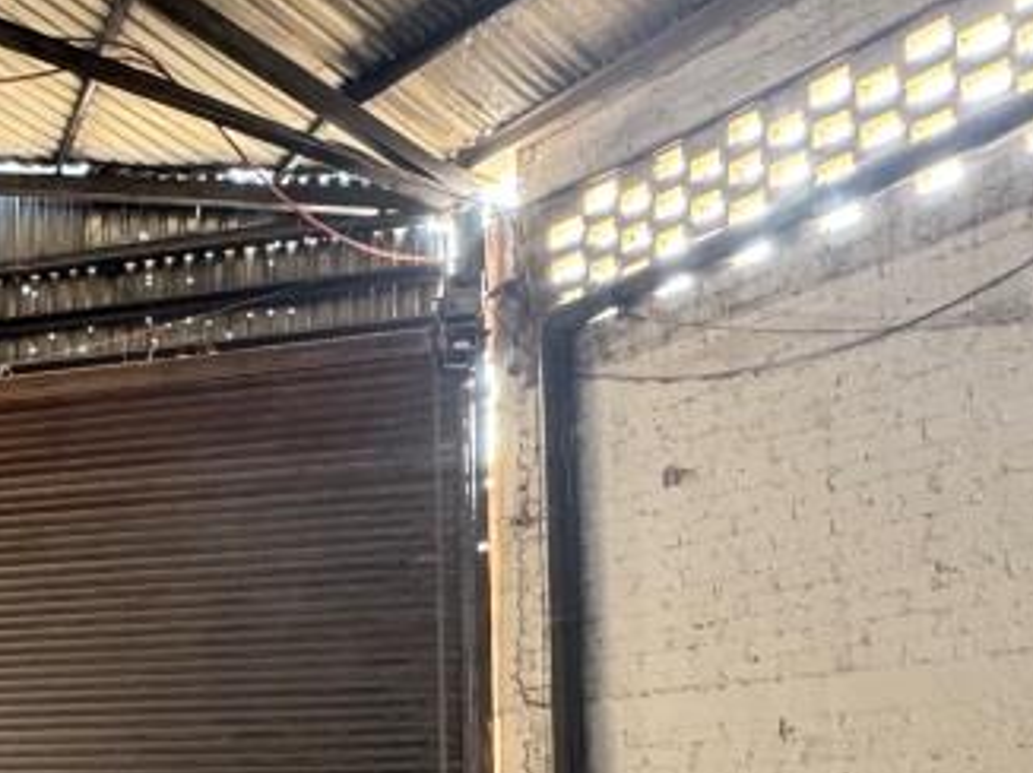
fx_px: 1312
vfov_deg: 30.5
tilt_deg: +3.6
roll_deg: +0.6
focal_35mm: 44
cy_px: 773
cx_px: 19
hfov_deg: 38.5
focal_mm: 2.22
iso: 400
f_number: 2.2
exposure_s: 1/60
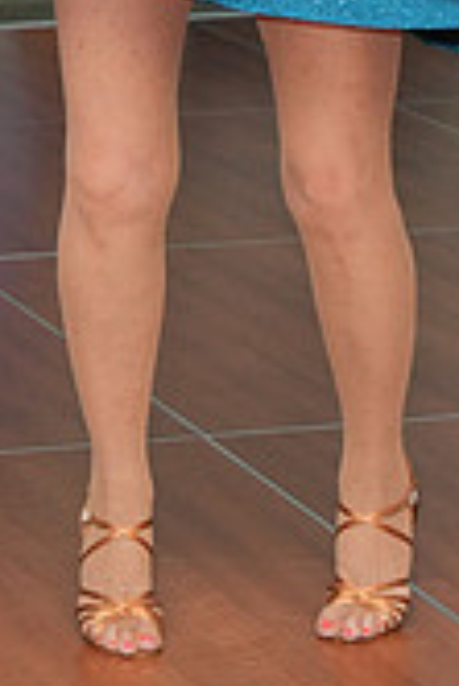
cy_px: -306
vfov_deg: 9.3
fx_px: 4122
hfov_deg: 6.4
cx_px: -2
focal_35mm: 216
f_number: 4.5
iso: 3200
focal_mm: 62
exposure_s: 1/200
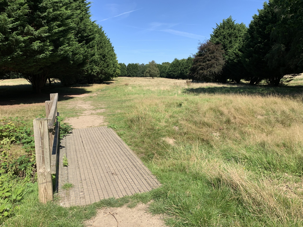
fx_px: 228
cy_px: 114
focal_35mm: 26
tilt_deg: -10.2
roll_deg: +1.1
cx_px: 152
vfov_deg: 53.1
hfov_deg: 67.3
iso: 25
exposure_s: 1/1689
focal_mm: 4.25
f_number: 1.8
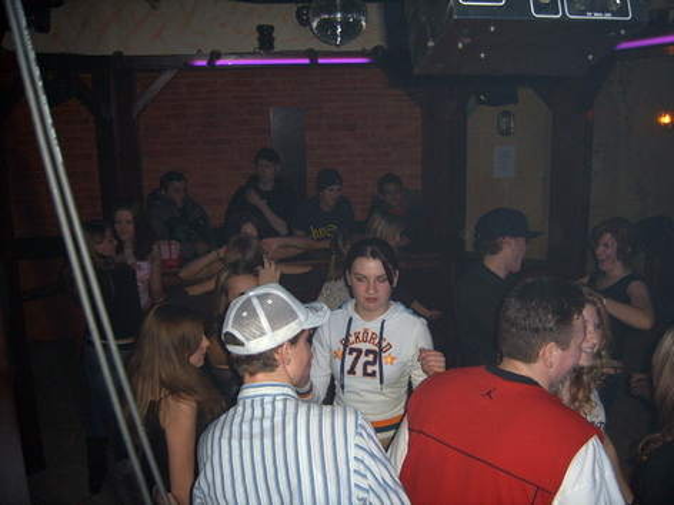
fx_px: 681
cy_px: 252
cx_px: 337
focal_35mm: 35
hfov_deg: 52.6
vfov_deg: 40.7
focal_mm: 5.8
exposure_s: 1/30
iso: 100
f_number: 2.8
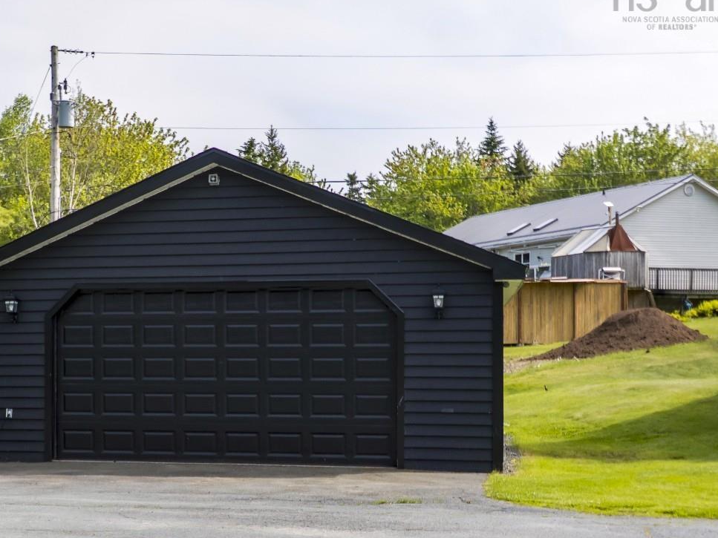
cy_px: 358
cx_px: 138
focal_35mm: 58
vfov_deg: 25.1
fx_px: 1203
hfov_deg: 32.3
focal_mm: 24
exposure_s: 1/1600
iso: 400
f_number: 4.5
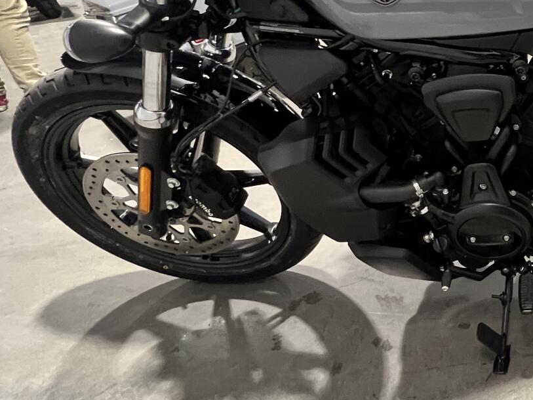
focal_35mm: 32
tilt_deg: -20.1
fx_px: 493
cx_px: 530
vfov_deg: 42.9
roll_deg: +4.3
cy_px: 105
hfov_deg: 47.5
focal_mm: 1.57
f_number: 1.8
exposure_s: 1/60
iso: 500
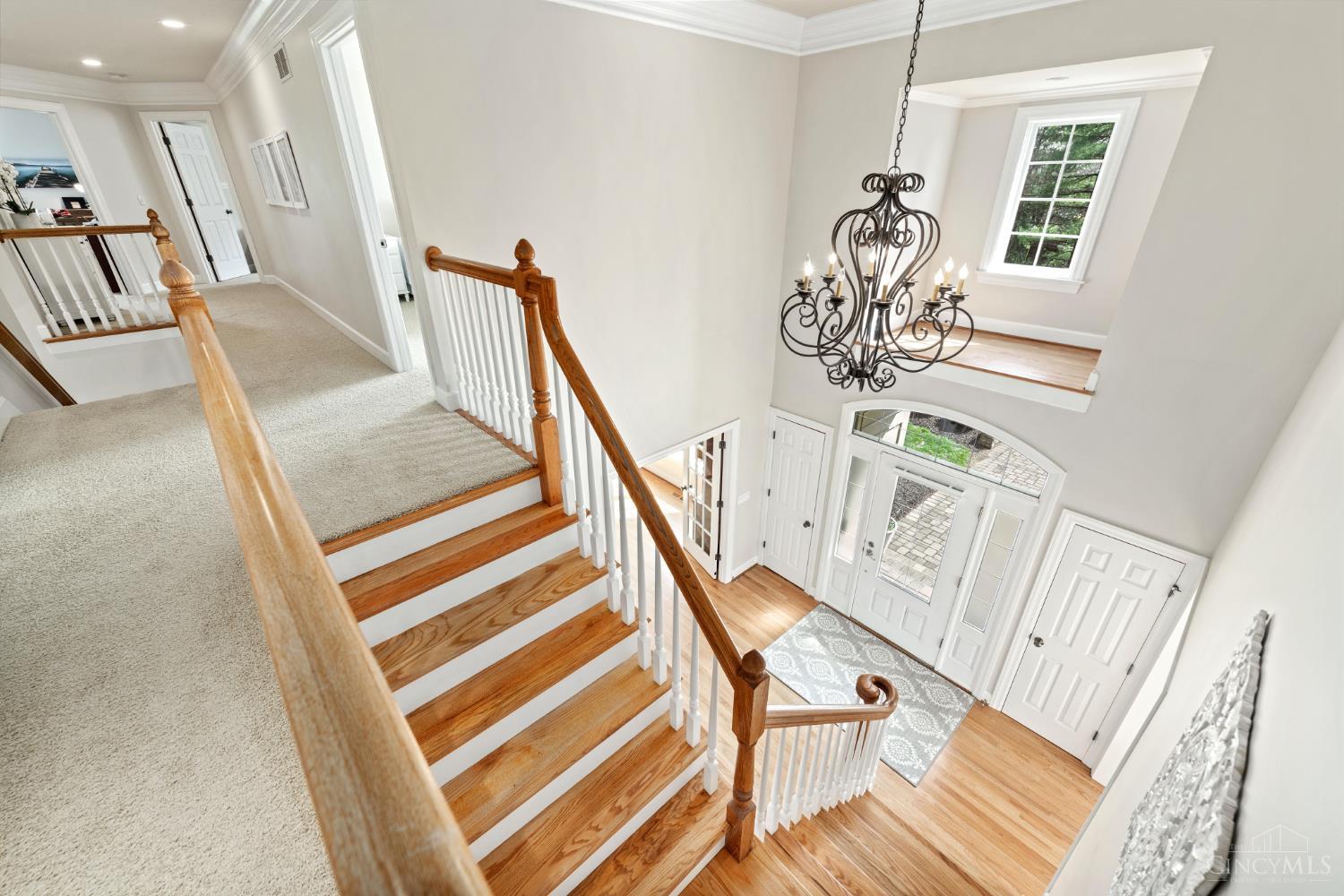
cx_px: 672
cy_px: 448
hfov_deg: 104.3
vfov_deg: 81.2
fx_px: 523
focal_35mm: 14
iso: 400
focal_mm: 14
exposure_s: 1/10
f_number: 7.1
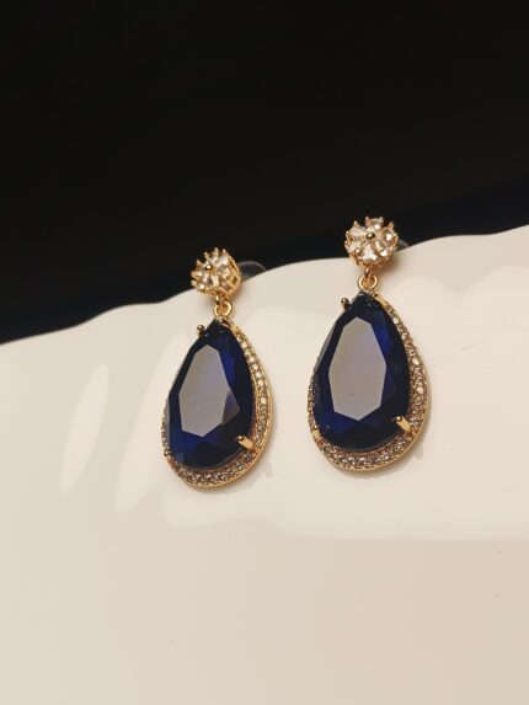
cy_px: 352
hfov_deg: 39.7
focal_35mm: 36
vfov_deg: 51.3
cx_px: 264
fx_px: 733
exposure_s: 1/215
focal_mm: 3.98
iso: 50
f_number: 1.8
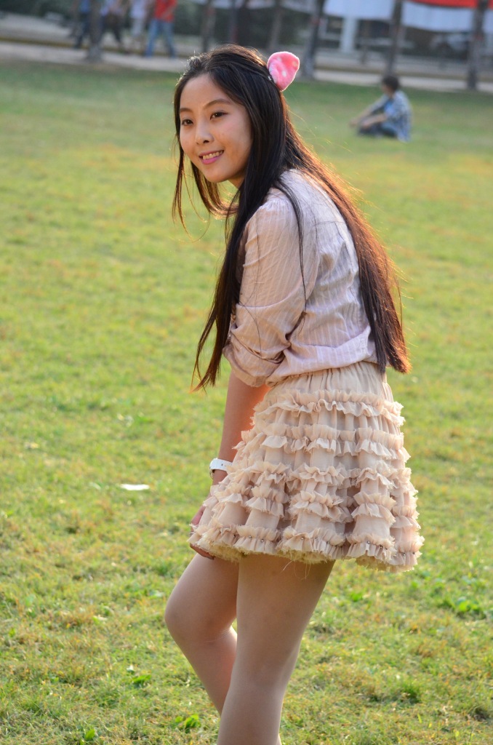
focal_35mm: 117
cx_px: 246
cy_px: 372
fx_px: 2415
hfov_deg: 11.7
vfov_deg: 17.5
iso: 1800
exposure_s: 1/1600
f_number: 4.5
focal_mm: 78
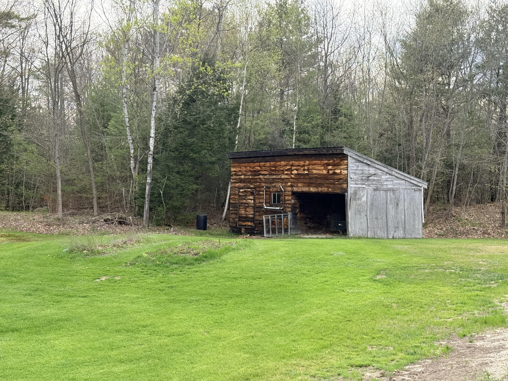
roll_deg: -1.5
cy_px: 190
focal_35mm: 48
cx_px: 254
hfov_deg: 39.7
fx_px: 704
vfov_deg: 30.3
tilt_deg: +1.3
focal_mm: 6.76
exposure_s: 1/1222
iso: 80
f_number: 1.78
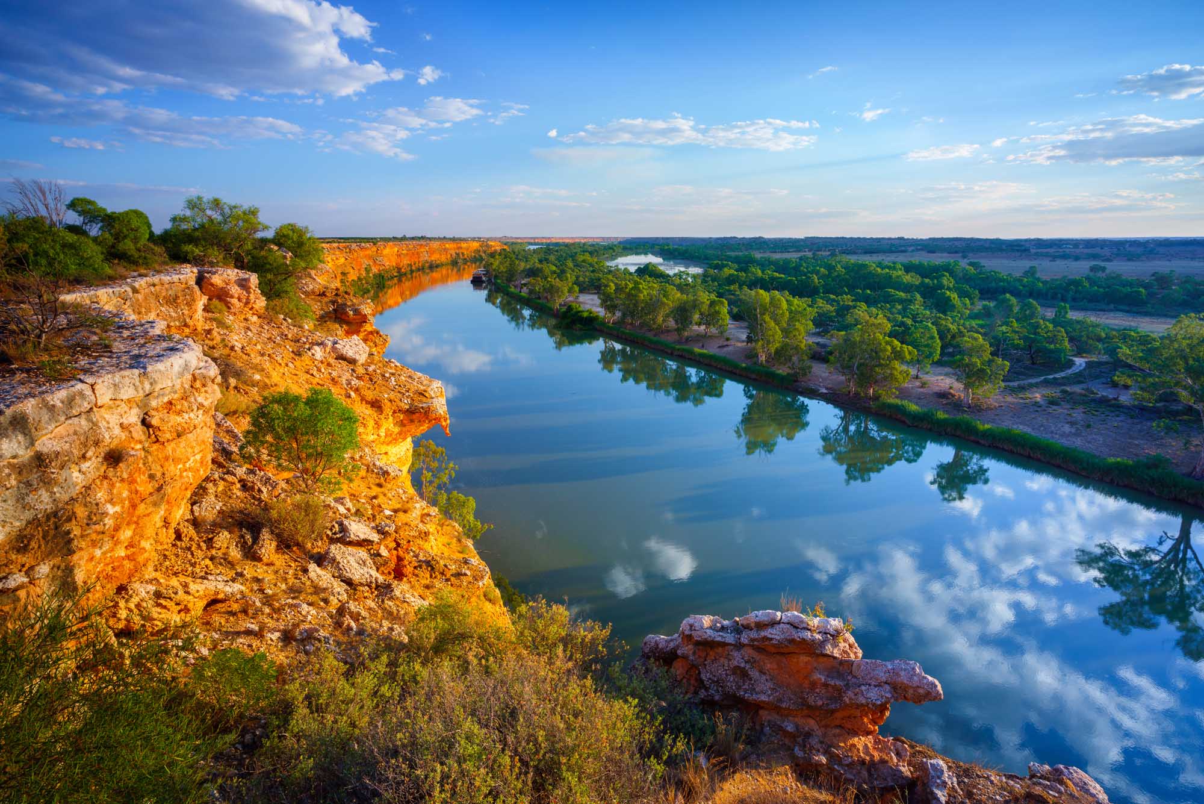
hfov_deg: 90.0
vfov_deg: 67.4
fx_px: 602
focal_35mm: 18
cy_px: 402
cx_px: 602
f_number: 11
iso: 100
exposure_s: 1/15
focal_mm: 18
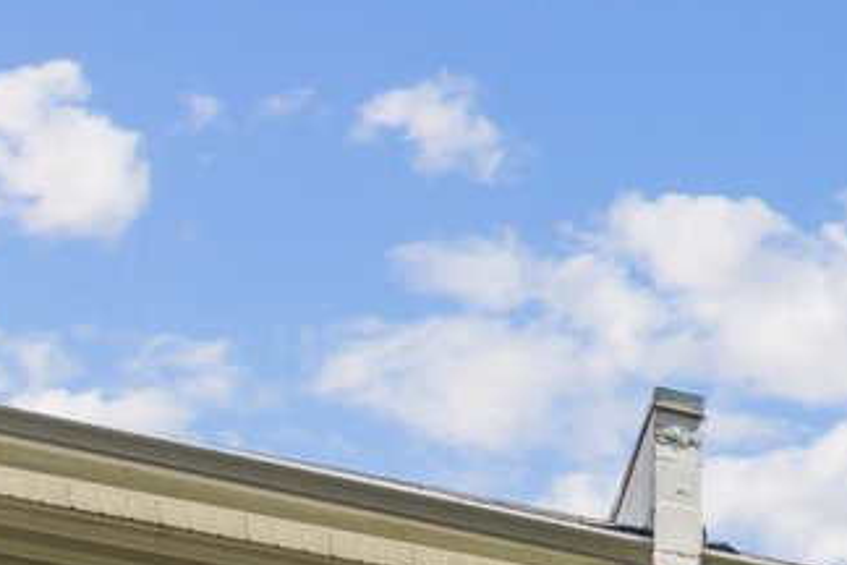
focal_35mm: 101
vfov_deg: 10.2
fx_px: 2376
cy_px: 1649
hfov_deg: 15.3
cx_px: 1806
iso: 100
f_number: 5.6
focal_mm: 16
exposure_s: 1/320
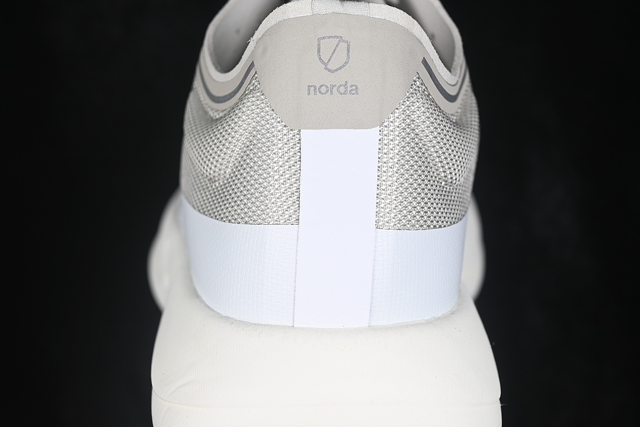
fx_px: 1333
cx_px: 320
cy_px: 214
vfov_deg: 18.2
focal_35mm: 75
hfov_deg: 27.0
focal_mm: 50
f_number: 7.1
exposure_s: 1/80
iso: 160
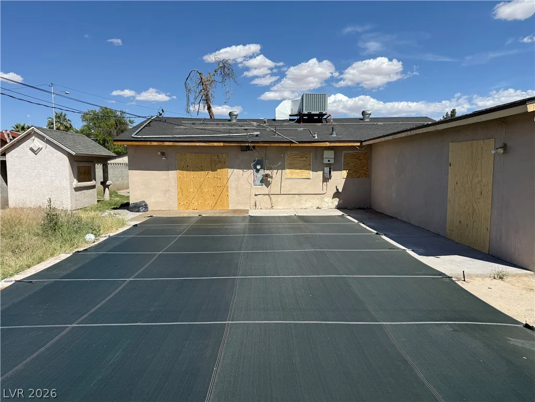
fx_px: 371
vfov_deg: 56.8
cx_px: 268
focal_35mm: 24
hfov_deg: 71.6
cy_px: 201
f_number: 1.78
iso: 80
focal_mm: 6.76
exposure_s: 1/6173
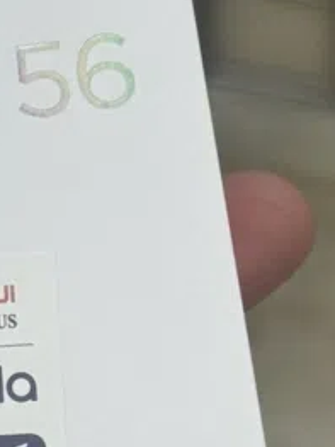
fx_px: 3216
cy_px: 127
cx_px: 26
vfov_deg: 7.9
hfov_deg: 6.0
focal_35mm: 249
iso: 64
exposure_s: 1/1366
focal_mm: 6.76
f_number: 1.78
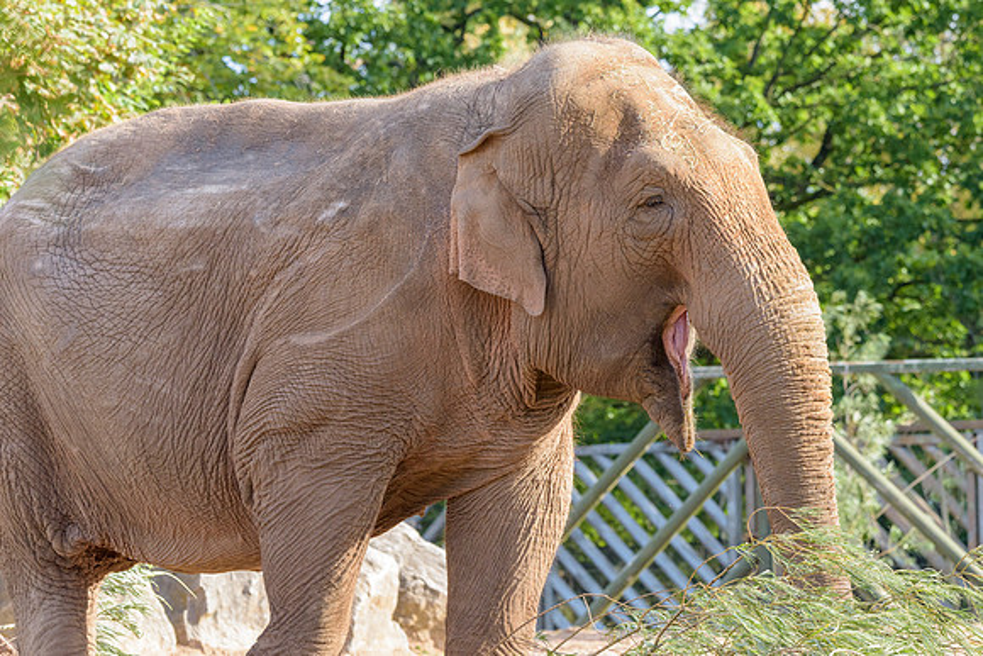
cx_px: 627
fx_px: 7664
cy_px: 238
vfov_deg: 4.9
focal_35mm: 281
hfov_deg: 7.3
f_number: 8
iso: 1400
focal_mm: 220
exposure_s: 1/800
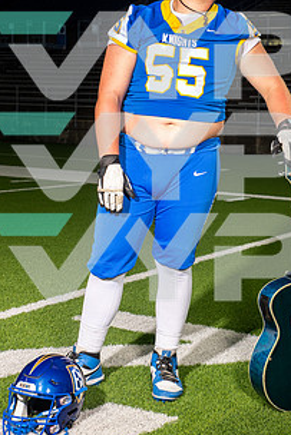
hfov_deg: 20.0
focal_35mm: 68
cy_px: 157
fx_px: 823
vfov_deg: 29.5
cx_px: 201
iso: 800
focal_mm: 46
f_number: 7.1
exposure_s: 1/320
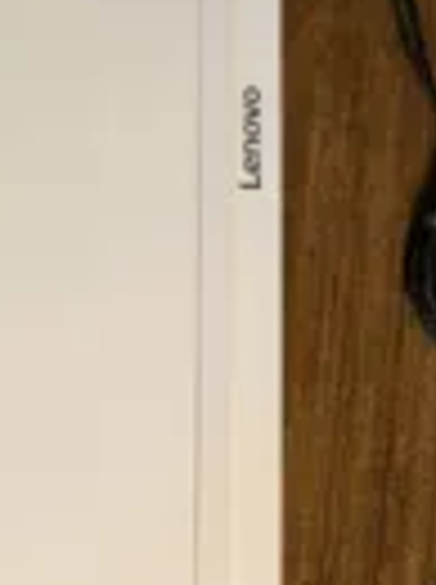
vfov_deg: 25.4
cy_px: 40
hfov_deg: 17.6
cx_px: -234
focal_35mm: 74
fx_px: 1247
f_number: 1.78
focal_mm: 6.76
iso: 125
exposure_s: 1/50
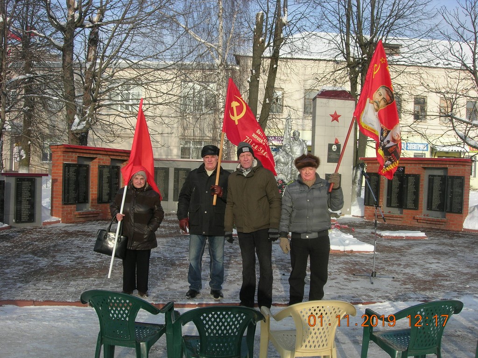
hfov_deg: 49.0
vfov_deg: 37.7
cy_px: 179
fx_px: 525
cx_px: 239
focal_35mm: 38
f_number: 4.8
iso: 64
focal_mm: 7.8
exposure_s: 1/488
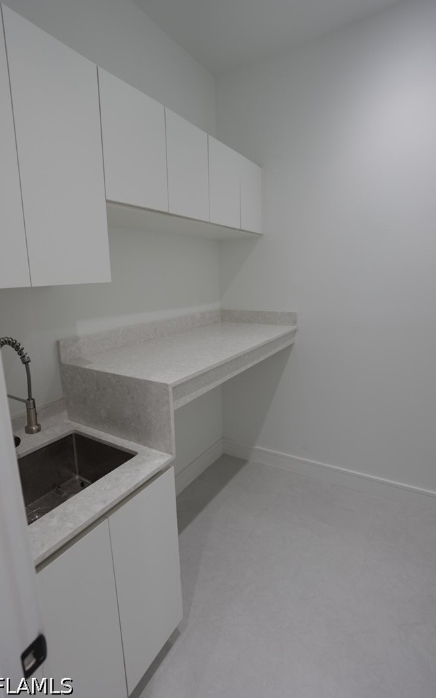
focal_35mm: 17
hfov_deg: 67.8
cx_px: 197
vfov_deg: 94.3
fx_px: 323
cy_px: 339
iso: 100
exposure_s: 1/40
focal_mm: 16
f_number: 3.2
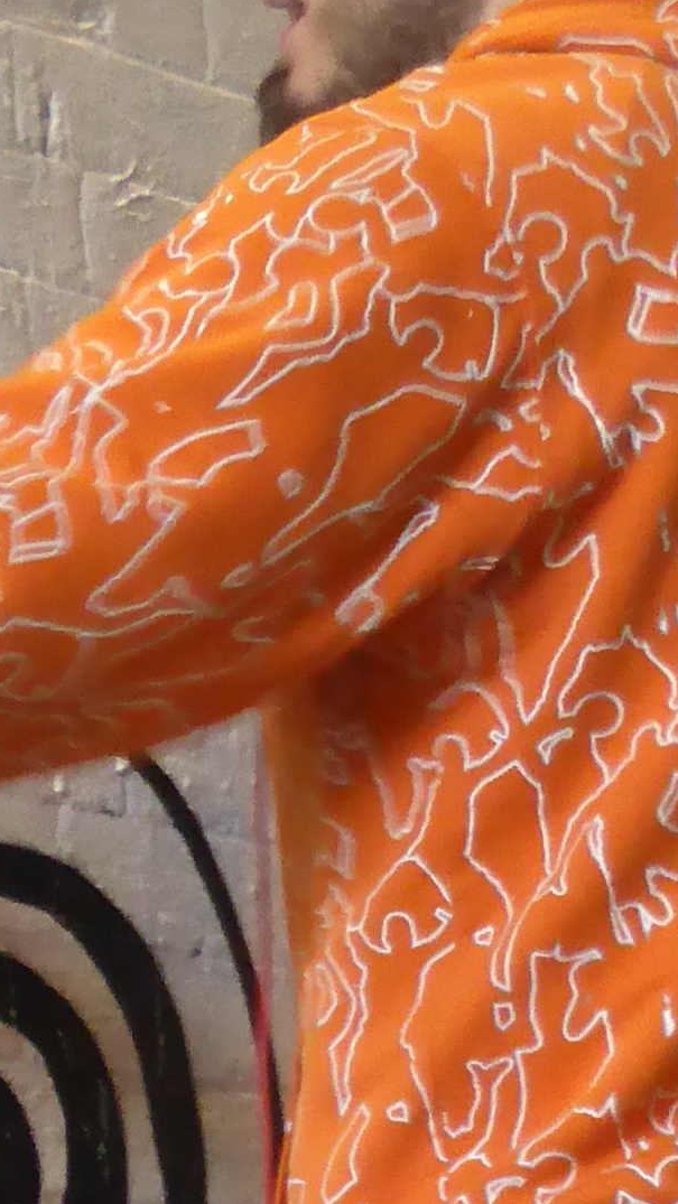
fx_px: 3962
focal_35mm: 124
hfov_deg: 9.3
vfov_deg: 16.6
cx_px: -537
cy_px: 1404
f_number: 3.3
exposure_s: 1/10
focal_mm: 4.3
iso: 400
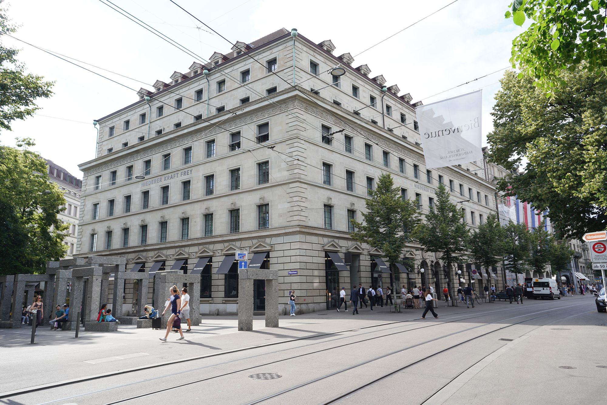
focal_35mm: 24
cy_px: 202
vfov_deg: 53.1
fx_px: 405
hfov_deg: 73.7
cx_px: 304
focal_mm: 24
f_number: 8
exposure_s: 1/100
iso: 100
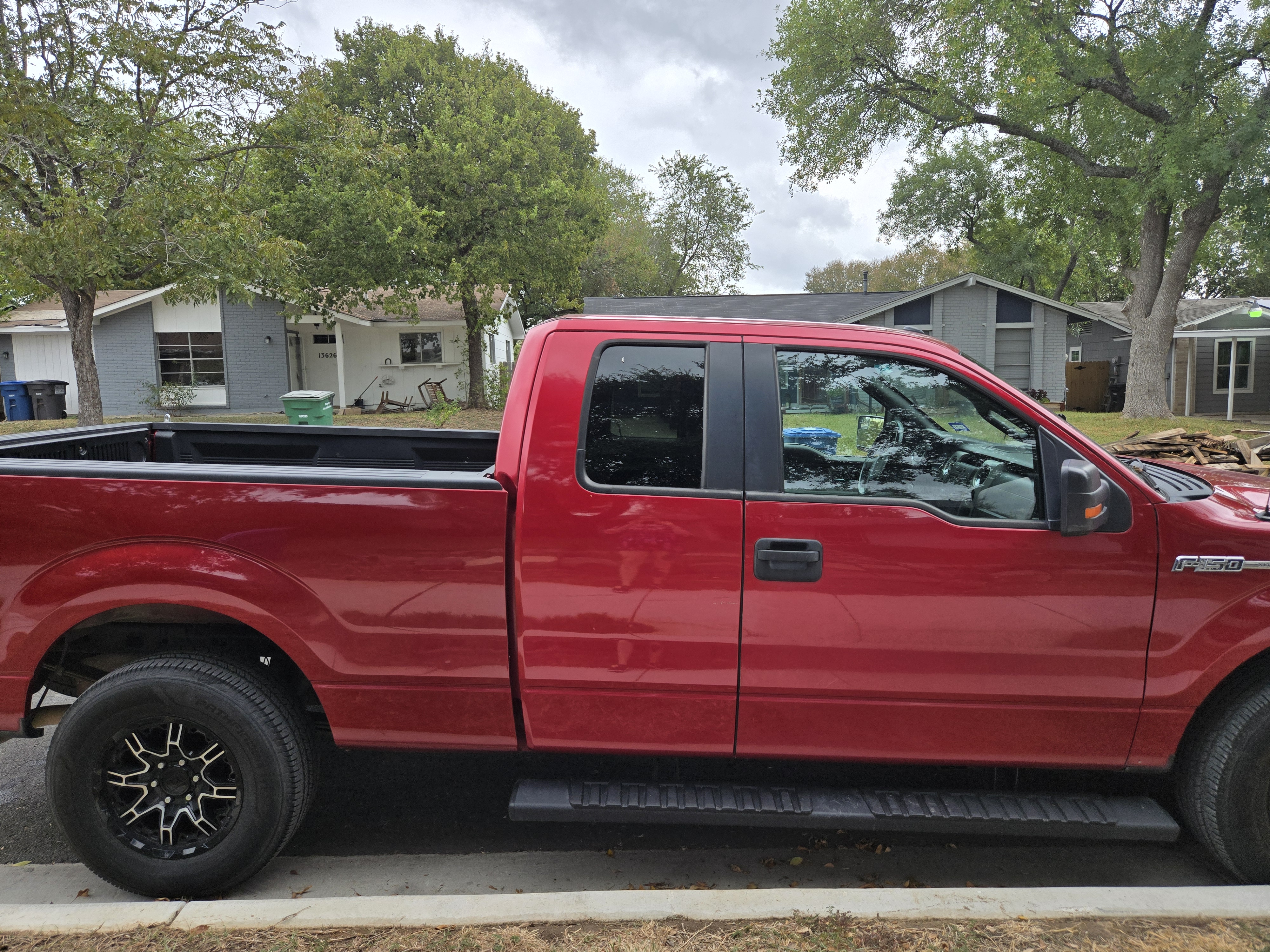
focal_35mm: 23
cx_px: 635
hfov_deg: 73.9
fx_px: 844
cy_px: 476
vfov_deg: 58.9
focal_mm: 5.4
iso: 80
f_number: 1.8
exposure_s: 1/1376
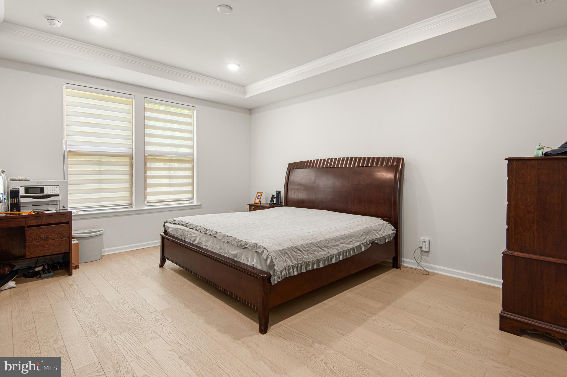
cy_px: 188
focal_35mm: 17
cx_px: 284
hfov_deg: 93.3
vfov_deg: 70.3
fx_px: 268
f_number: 9
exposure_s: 1/2.5
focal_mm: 17
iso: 200
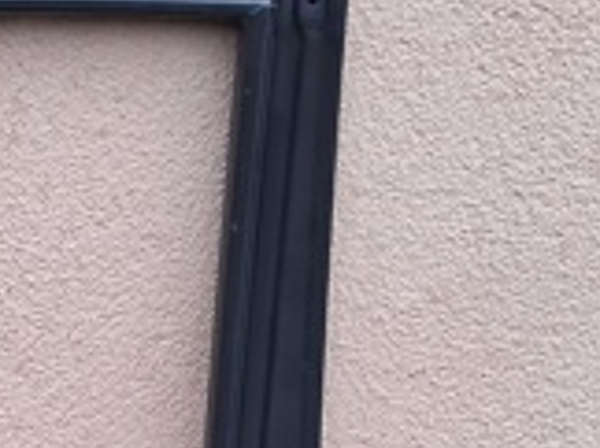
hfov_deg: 17.6
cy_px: 798
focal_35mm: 103
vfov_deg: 13.0
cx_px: -226
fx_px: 1783
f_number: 1.8
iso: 320
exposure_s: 1/50
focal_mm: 3.98
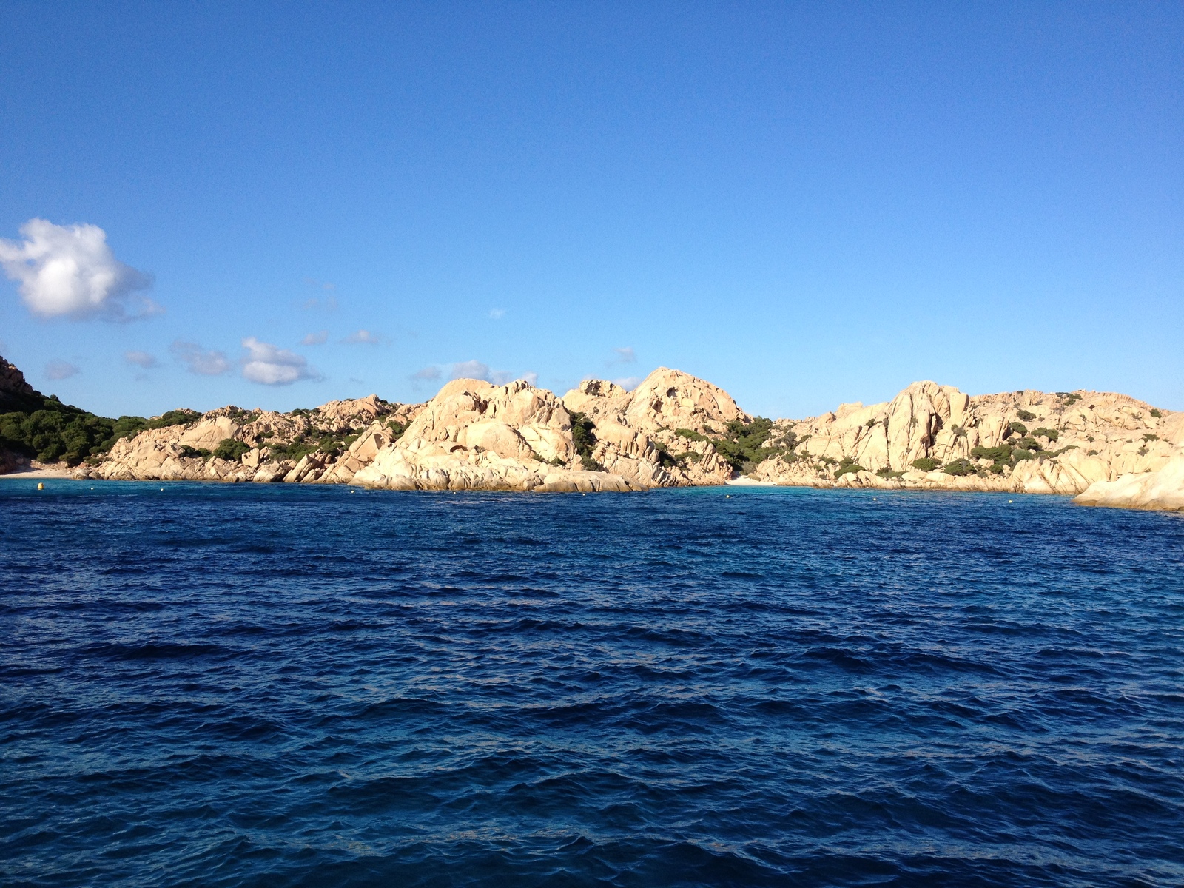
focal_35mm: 35
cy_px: 444
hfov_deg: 52.6
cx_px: 592
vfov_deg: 40.7
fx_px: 1197
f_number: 2.4
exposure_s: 1/1577
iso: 64
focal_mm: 4.28
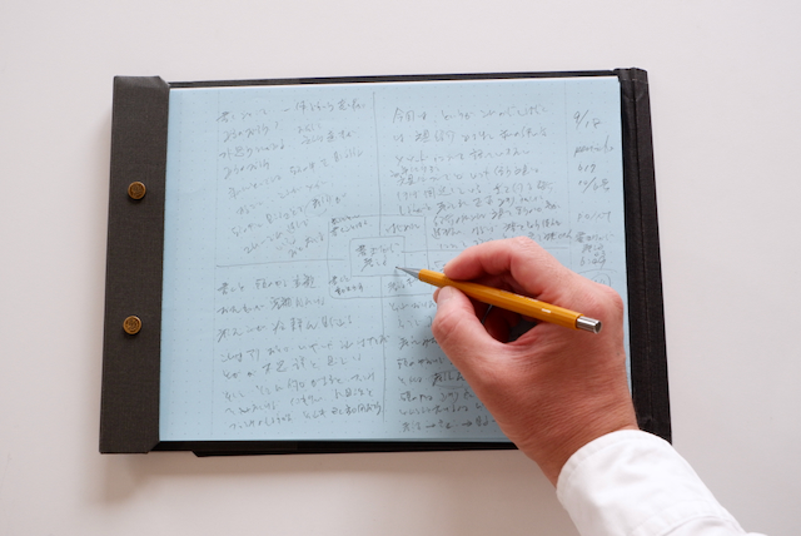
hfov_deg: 49.5
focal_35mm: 39
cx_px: 400
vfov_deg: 34.3
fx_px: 869
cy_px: 268
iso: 800
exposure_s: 1/30
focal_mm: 26.9
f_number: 8
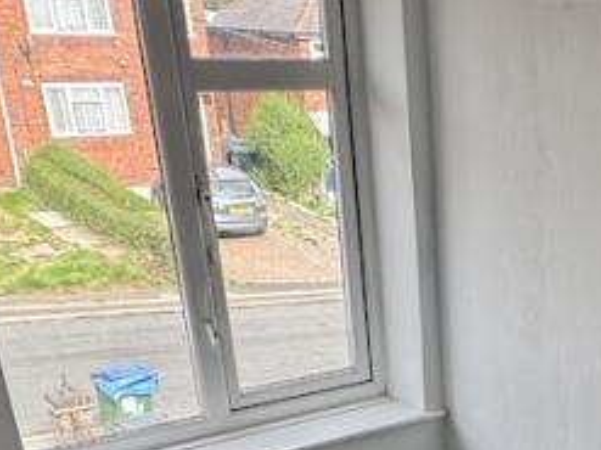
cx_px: 596
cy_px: 579
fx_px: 1007
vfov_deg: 22.6
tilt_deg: -29.7
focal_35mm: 58
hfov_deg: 30.9
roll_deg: -2.1
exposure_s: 1/116
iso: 40
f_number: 2.2
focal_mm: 2.22
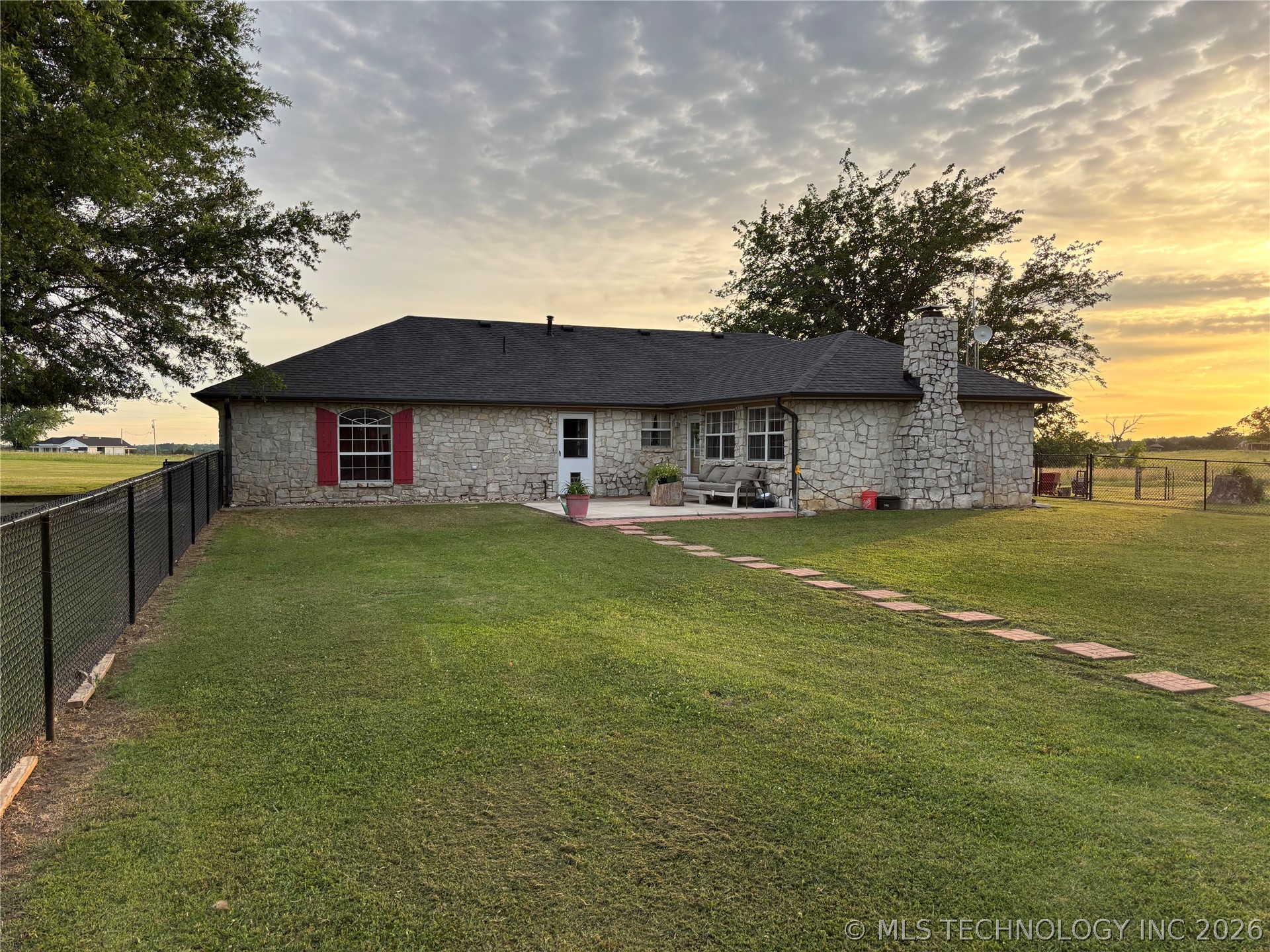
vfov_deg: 53.1
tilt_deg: -2.1
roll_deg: +0.9
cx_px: 635
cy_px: 476
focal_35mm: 26
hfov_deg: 67.3
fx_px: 954
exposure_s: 1/662
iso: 50
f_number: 1.6
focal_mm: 5.96
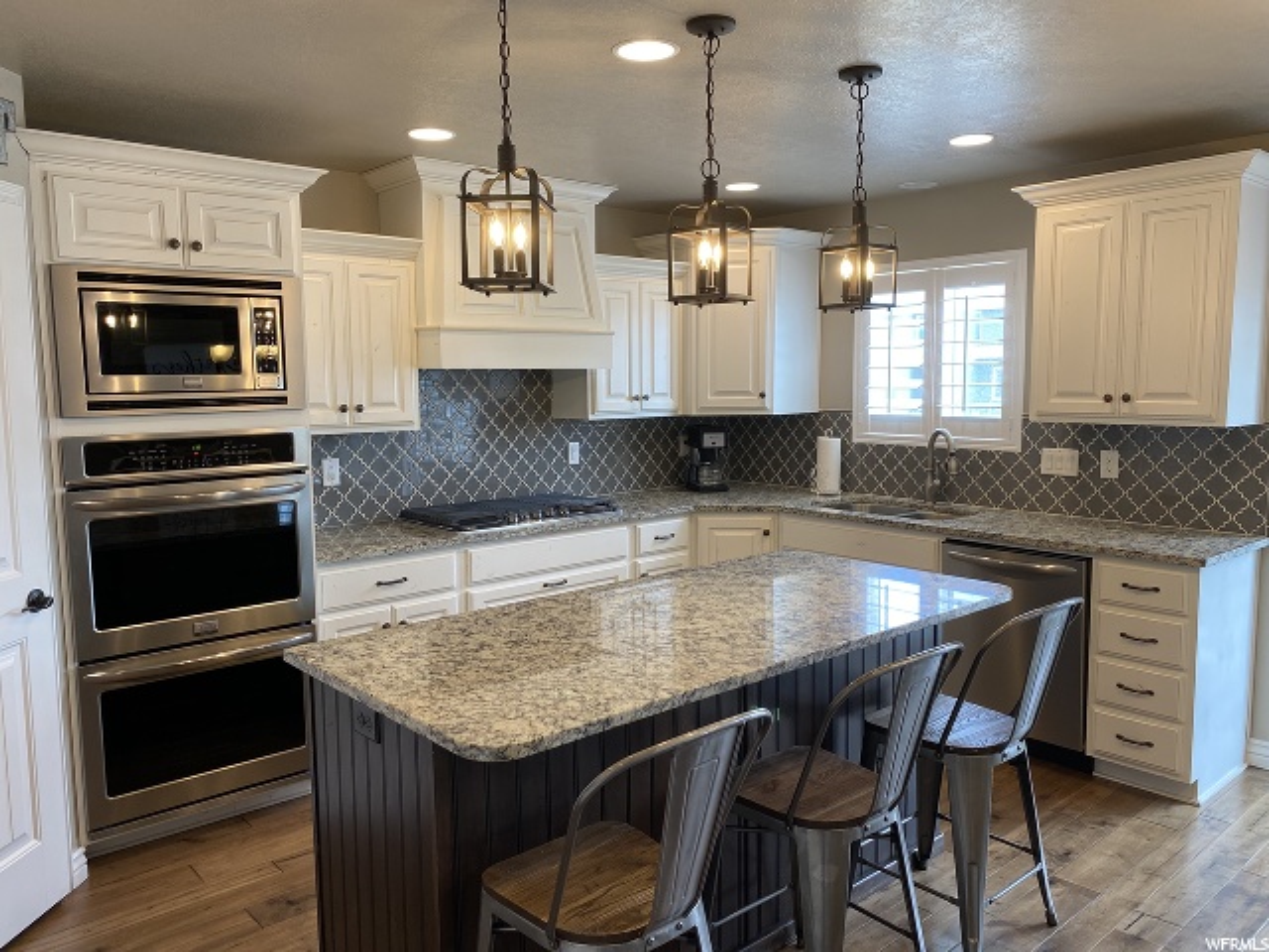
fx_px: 953
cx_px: 634
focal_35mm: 26
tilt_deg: -5.6
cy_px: 476
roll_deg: +0.7
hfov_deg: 67.3
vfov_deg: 53.1
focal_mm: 4.25
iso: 64
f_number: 1.8
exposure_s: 1/60
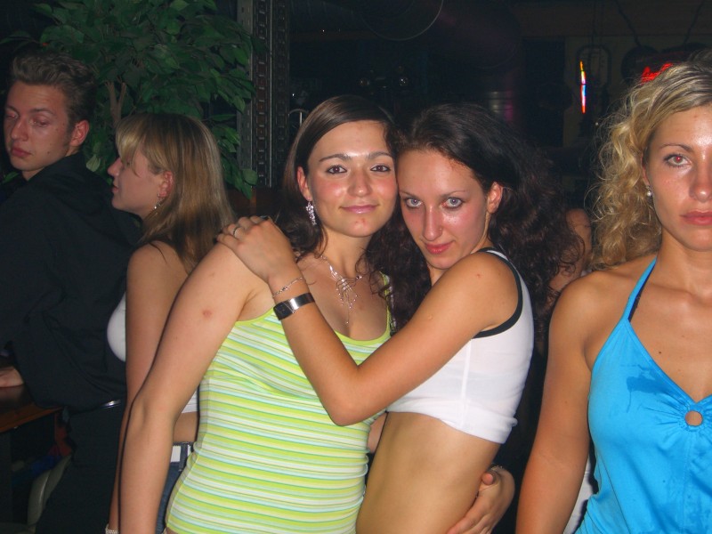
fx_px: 1172
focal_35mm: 57
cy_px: 267
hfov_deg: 33.8
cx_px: 356
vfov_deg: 25.7
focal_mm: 11.8
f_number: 3.6
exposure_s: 1/60
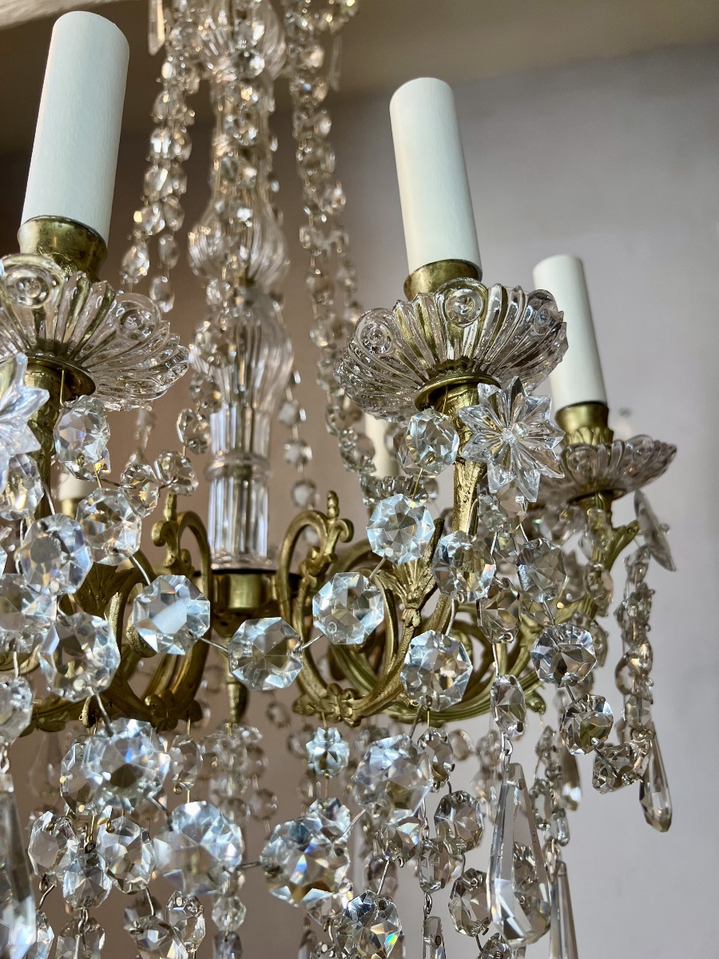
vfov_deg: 67.3
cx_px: 360
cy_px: 480
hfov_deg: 53.1
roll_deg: +0.7
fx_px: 720
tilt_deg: +16.4
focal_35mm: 26
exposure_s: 1/100
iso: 50
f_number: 1.5
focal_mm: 5.7
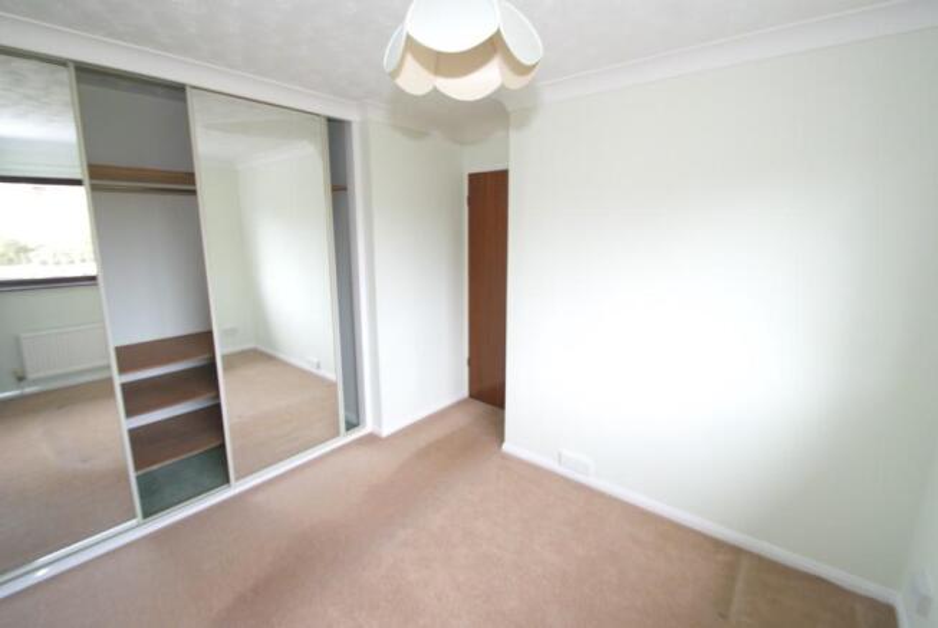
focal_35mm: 15
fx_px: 391
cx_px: 469
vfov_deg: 77.5
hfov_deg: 100.3
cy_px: 314
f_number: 5.6
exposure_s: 1/80
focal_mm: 10
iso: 400
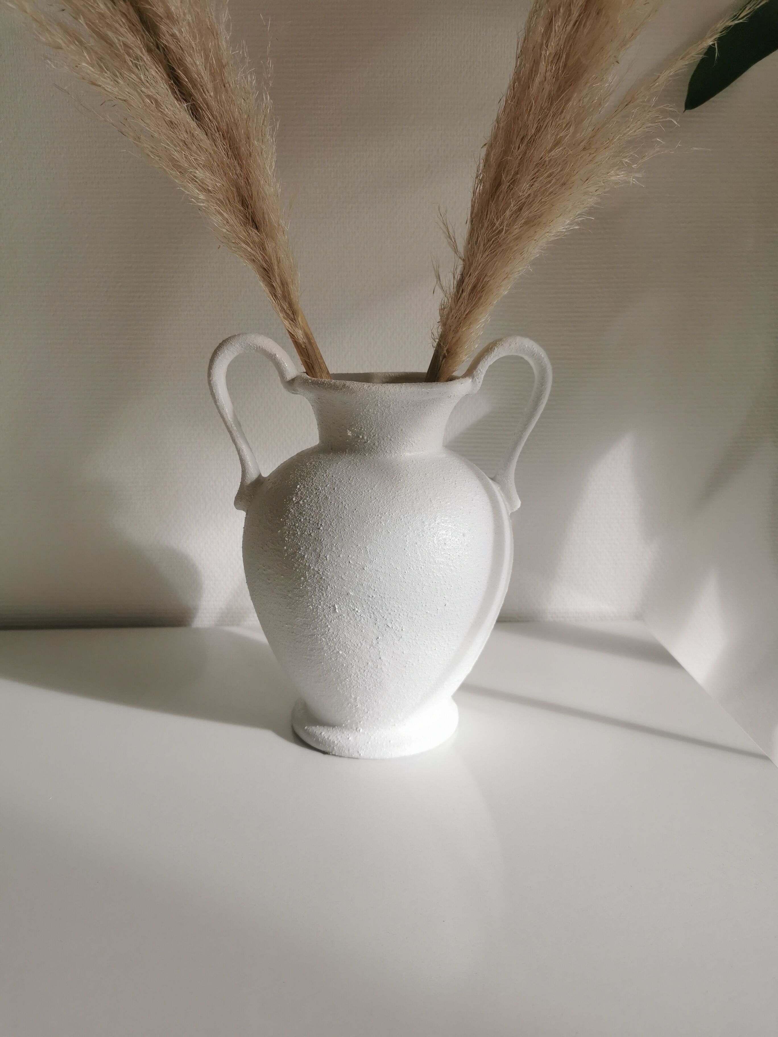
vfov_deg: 65.3
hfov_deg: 51.4
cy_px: 518
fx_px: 809
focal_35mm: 27
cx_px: 389
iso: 50
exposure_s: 1/530
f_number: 1.6
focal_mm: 5.56
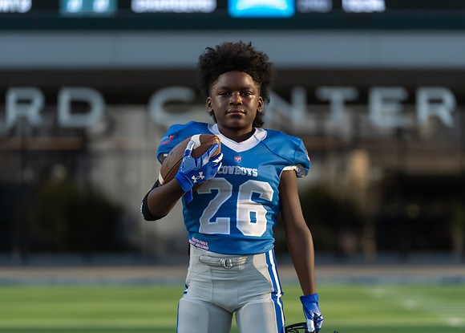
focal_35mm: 159
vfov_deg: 9.0
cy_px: 183
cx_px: 230
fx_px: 2102
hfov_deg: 12.6
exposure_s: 1/640
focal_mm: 135
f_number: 2.8
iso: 100
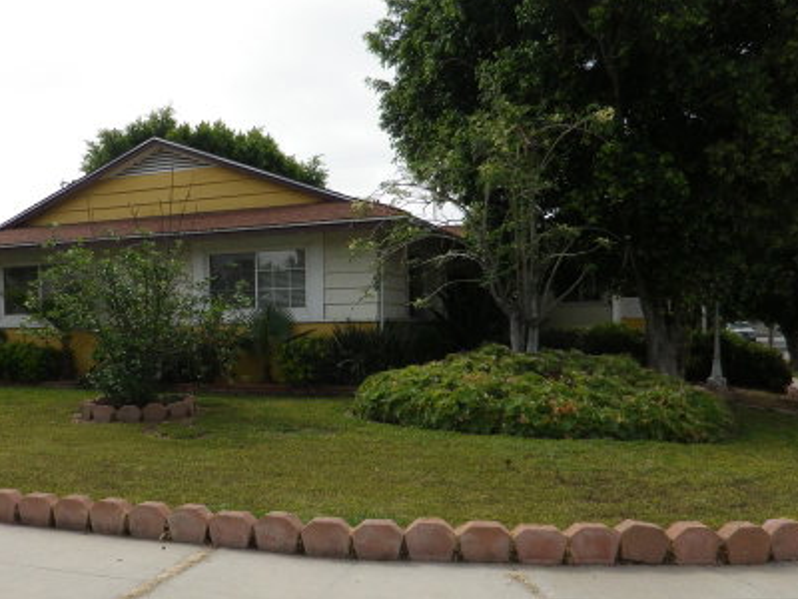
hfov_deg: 56.5
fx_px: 738
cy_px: 327
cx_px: 333
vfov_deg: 44.1
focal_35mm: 32
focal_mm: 4.5
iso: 80
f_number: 3.5
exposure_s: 1/800
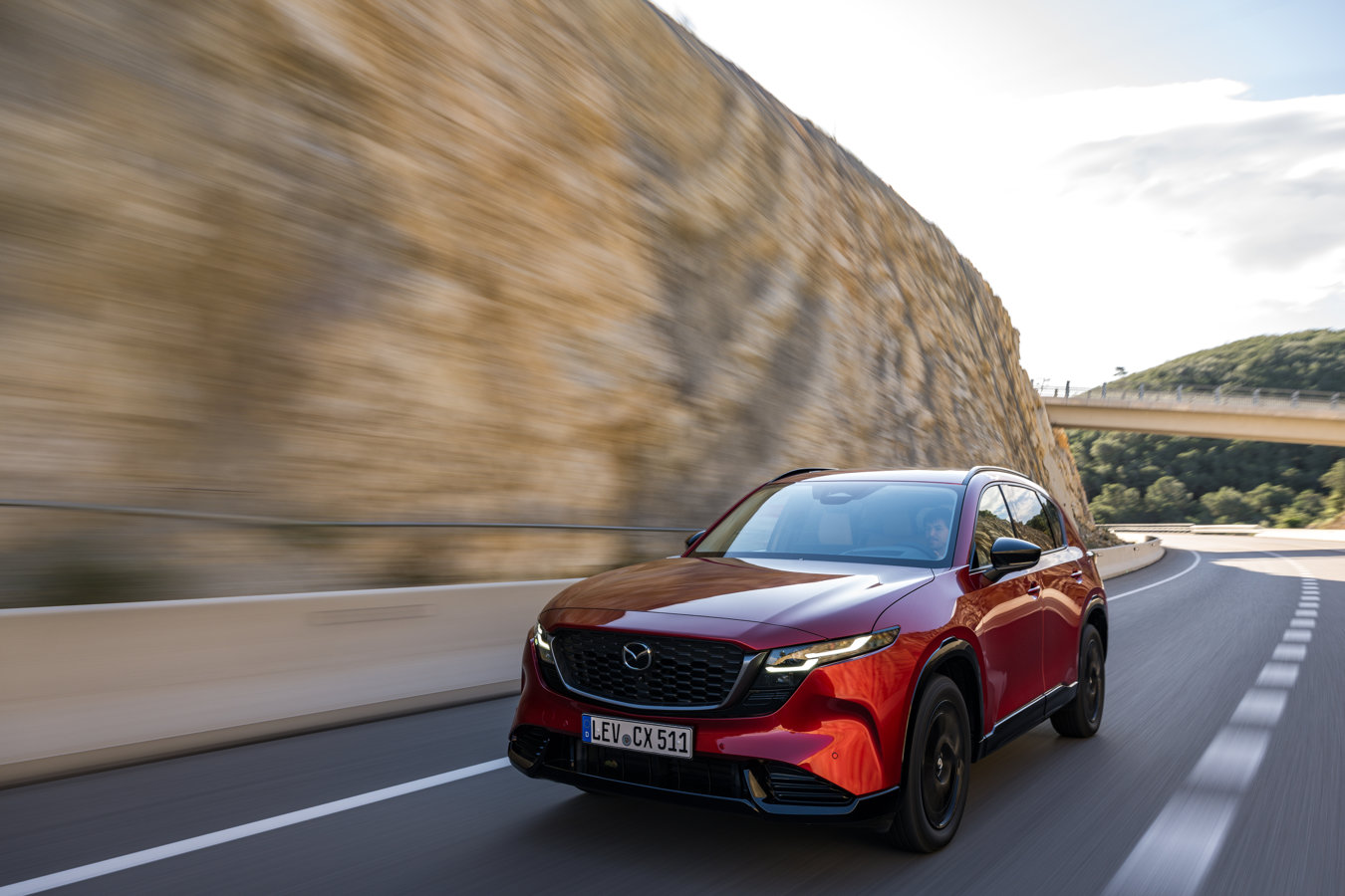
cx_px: 672
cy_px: 448
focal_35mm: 26
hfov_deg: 69.4
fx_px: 971
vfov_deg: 49.6
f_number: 6.3
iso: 40
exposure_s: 1/20
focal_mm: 26
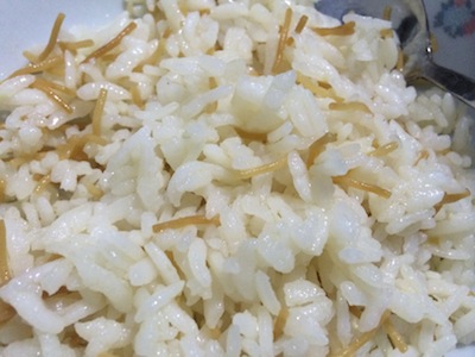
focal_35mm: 30
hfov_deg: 60.0
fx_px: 412
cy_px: 178
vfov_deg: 46.8
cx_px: 238
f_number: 2.2
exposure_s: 1/33
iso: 320
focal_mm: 4.12
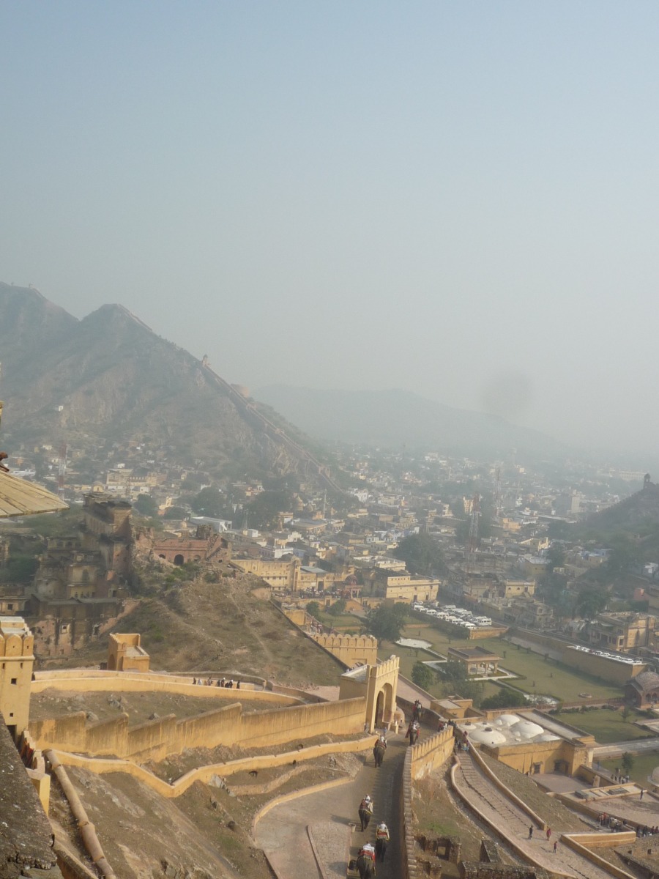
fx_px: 1091
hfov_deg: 33.6
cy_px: 440
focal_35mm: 43
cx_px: 330
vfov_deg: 43.9
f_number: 5
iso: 100
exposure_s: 1/800
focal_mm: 6.3
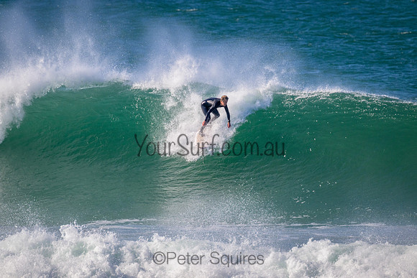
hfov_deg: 2.6
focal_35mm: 800
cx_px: 208
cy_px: 139
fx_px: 9268
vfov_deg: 1.7
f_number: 11
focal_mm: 800
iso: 1600
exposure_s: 1/2000
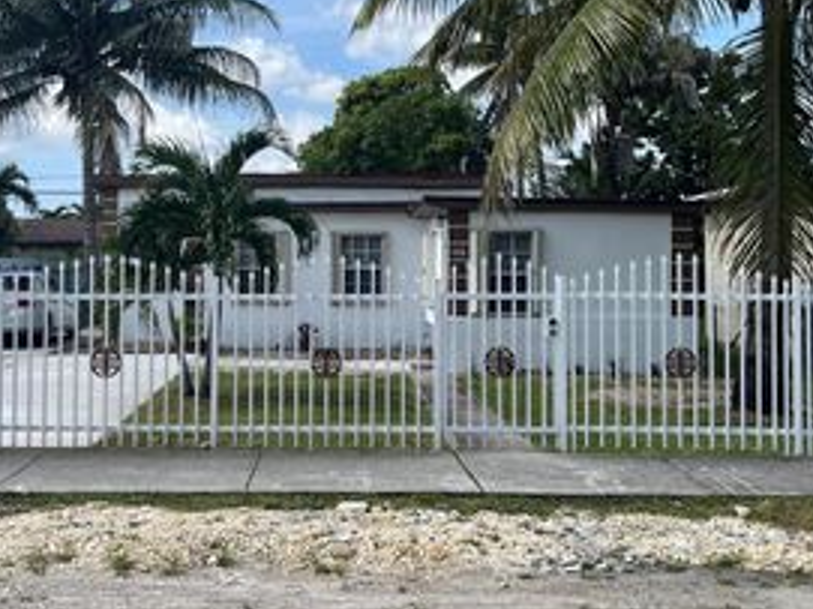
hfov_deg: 39.5
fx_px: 1127
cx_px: 315
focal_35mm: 48
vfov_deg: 30.2
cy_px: 242
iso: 50
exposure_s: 1/3413
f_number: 1.6
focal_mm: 5.1
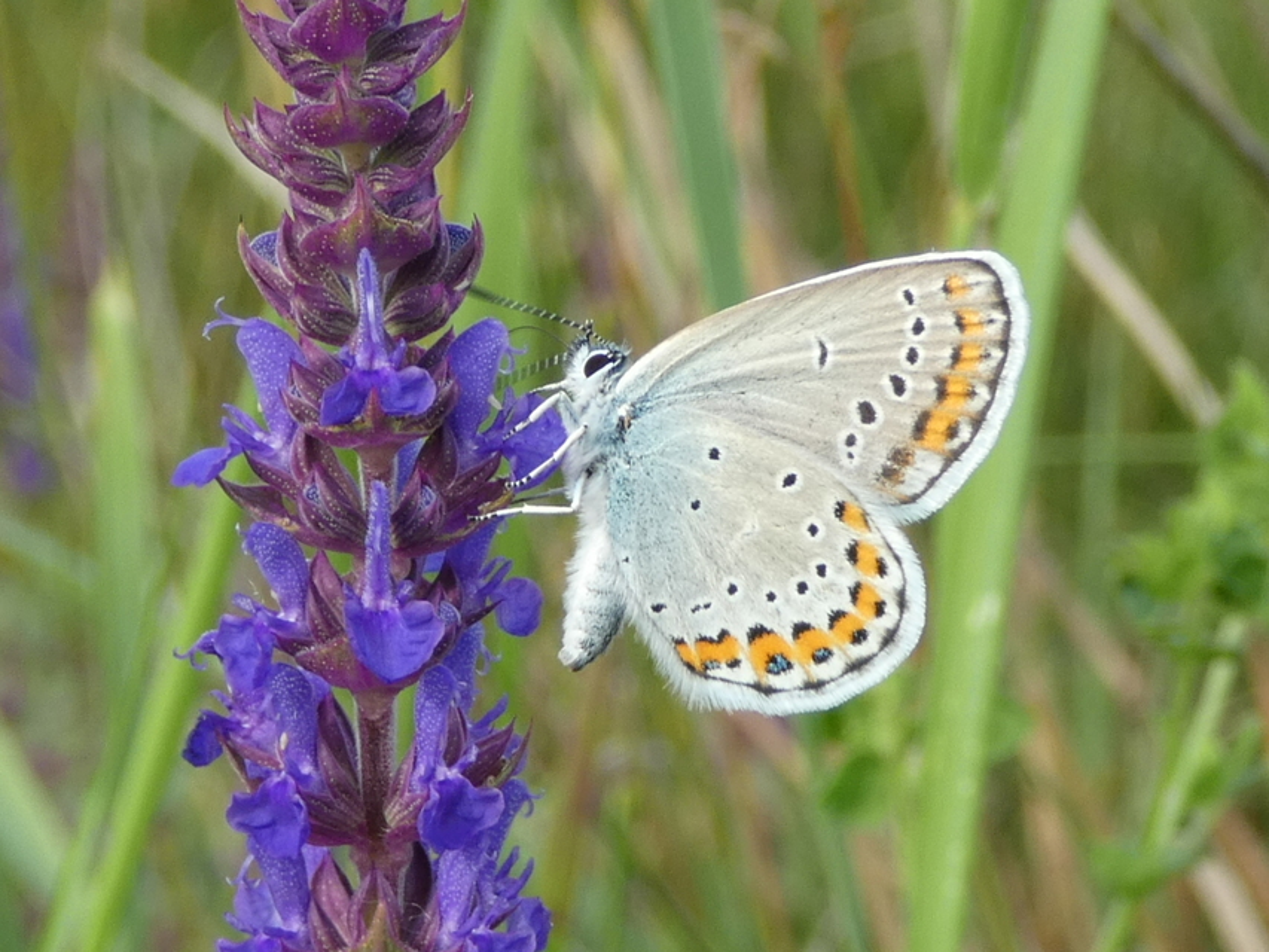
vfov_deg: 23.3
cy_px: 476
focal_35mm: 63
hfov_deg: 30.7
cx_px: 634
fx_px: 2310
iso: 100
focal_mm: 11.3
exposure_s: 1/80
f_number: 4.2
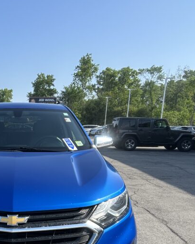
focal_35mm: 51
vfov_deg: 35.9
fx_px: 368
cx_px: 3
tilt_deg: -11.8
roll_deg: -0.4
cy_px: 182
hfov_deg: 28.0
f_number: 1.5
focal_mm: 5.7
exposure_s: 1/2123
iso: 50
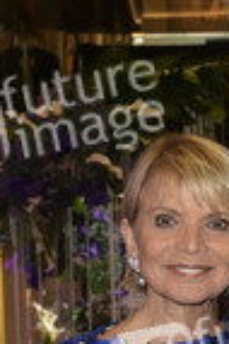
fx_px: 1282
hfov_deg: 10.0
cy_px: 479
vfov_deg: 14.5
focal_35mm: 134
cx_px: 304
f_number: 5.6
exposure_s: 1/80
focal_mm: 48
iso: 2500
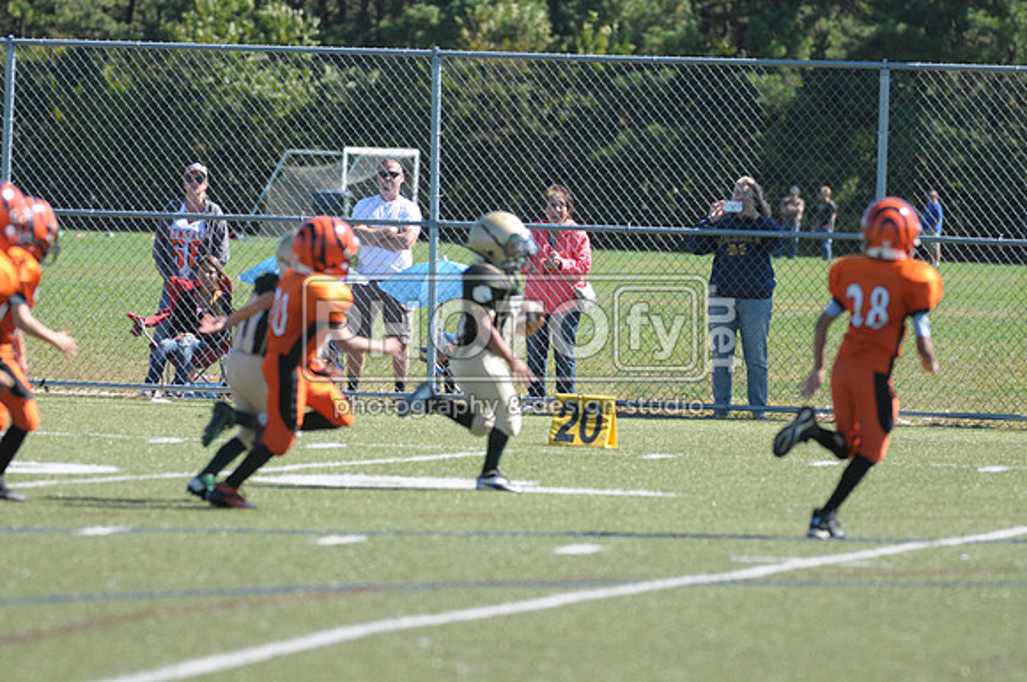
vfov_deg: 4.4
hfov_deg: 6.6
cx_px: 514
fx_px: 8974
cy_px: 341
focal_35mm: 315
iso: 640
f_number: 4
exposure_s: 1/2000
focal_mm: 210
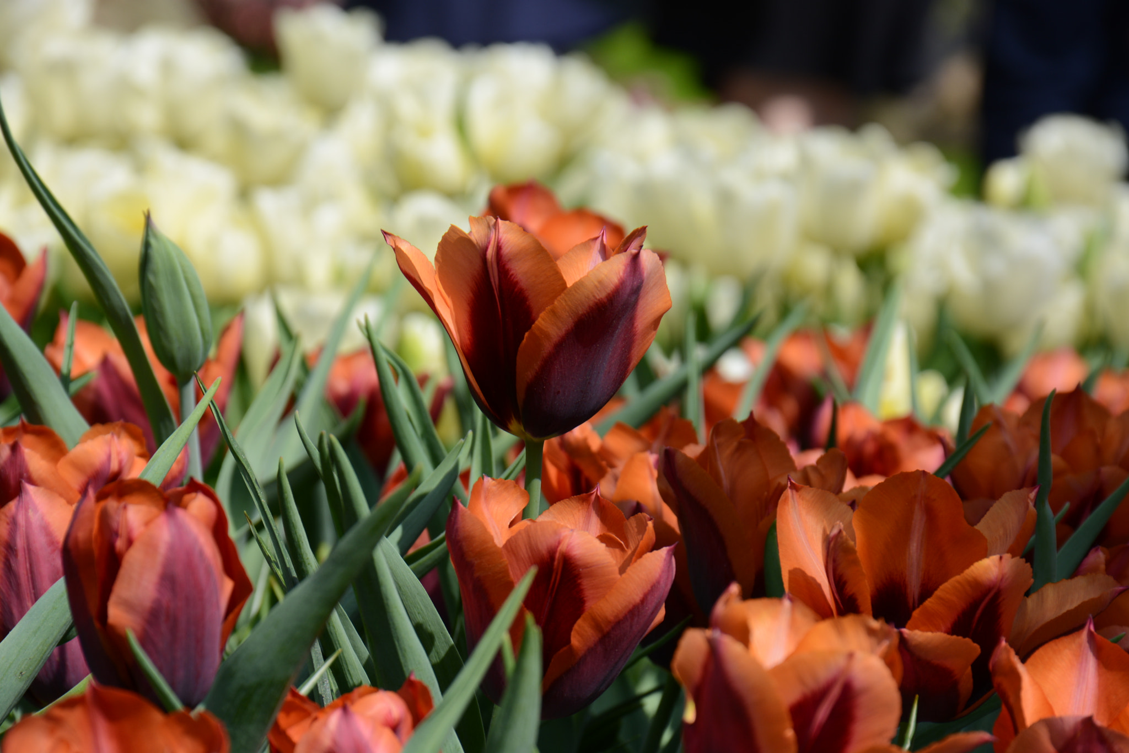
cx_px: 564
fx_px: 6585
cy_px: 376
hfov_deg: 9.8
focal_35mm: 210
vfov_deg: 6.5
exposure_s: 1/160
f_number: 9
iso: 100
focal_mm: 140
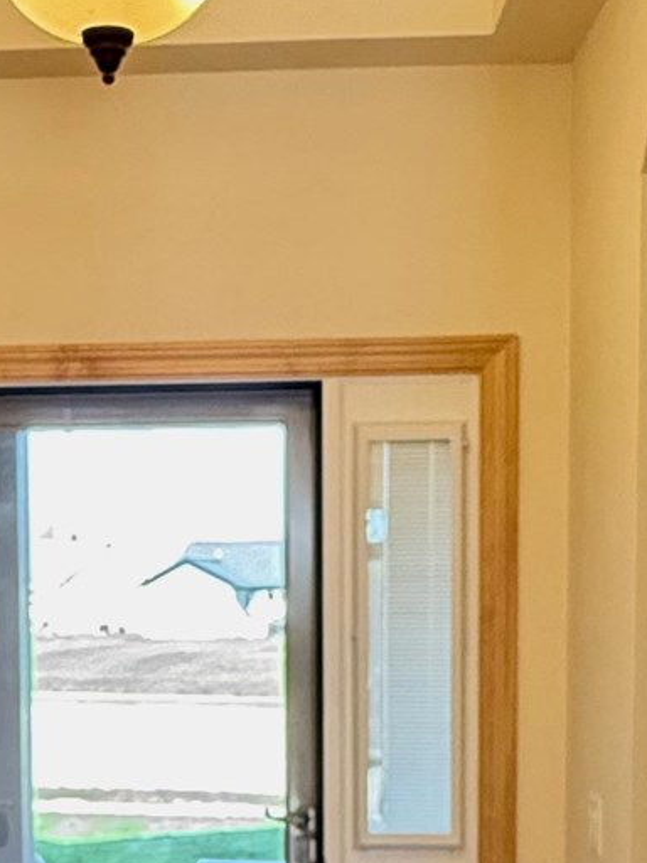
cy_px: 723
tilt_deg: -3.8
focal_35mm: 63
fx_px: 1570
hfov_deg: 23.1
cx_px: 168
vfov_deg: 29.8
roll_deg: +0.0
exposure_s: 1/120
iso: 400
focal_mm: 2.22
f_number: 2.2
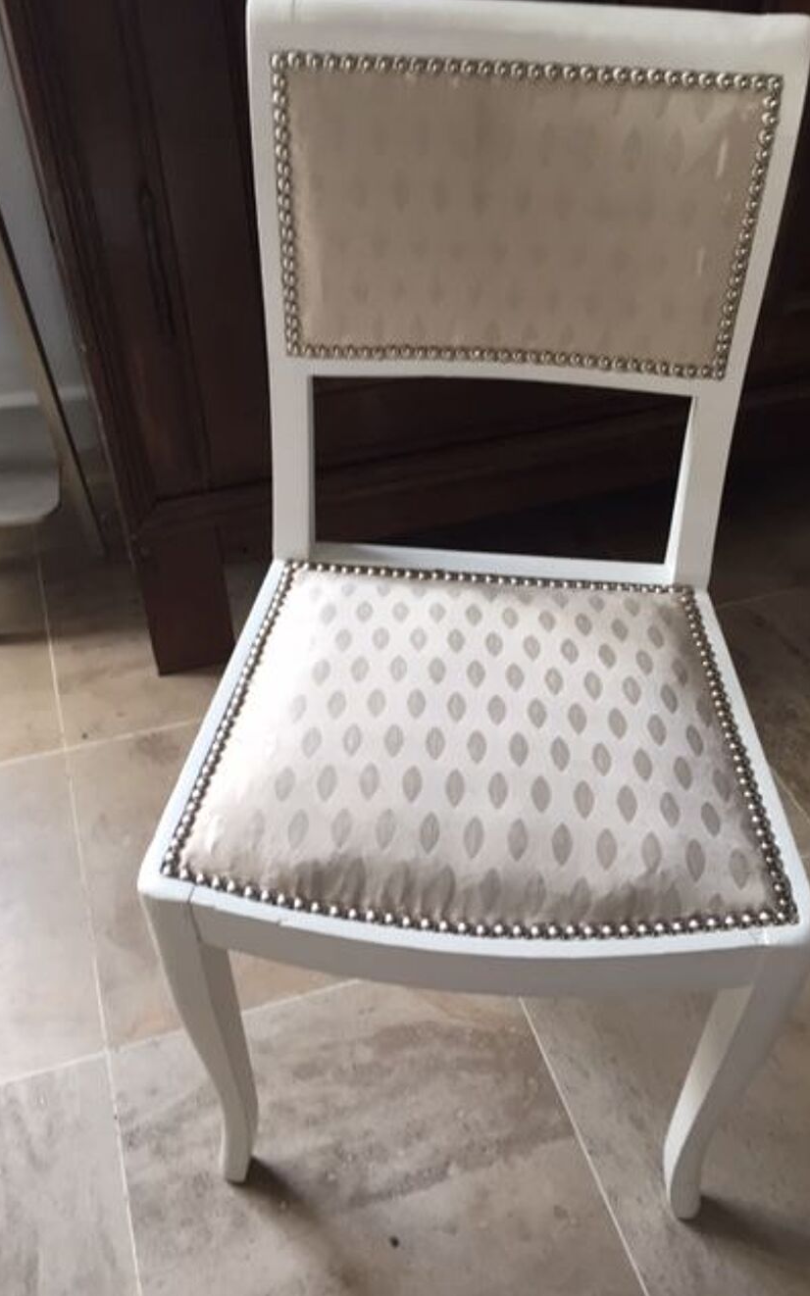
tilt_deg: -42.4
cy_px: 646
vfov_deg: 61.2
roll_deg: +1.8
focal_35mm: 31
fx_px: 1095
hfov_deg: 40.6
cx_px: 407
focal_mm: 4.15
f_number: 2.2
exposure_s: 1/33
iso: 32
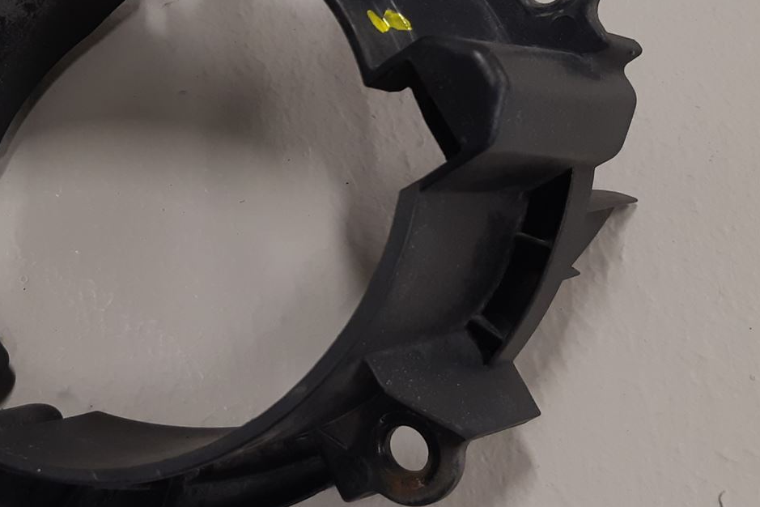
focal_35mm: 59
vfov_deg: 22.9
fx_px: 1245
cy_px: 164
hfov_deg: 33.0
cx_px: 153
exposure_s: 1/50
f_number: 1.7
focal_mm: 3.93
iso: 100
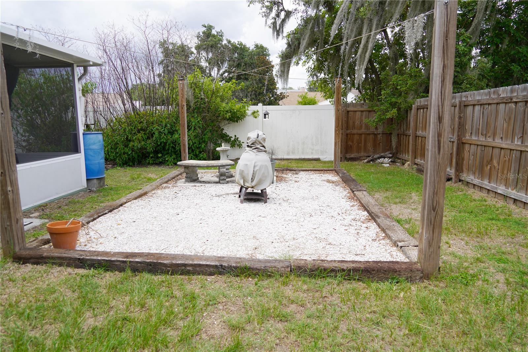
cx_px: 264
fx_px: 352
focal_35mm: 24
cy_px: 176
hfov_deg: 73.8
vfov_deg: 53.1
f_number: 5
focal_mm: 24
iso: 100
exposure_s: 1/320
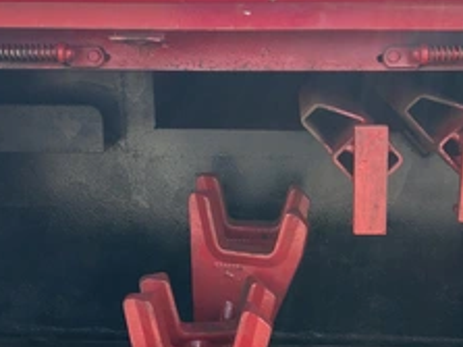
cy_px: 197
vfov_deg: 28.0
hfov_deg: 36.8
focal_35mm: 52
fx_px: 695
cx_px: 253
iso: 25
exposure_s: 1/219
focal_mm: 3
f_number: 1.8
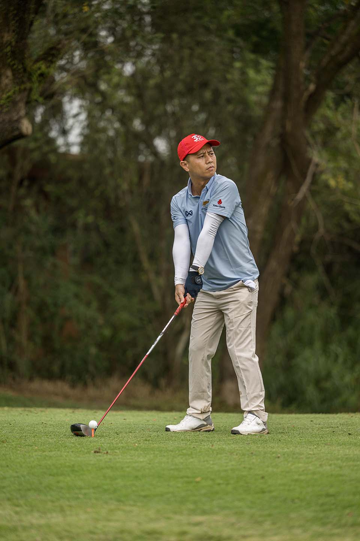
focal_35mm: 150
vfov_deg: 13.7
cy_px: 270
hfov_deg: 9.1
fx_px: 2250
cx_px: 180
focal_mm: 150
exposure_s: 1/2000
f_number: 2.8
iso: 400
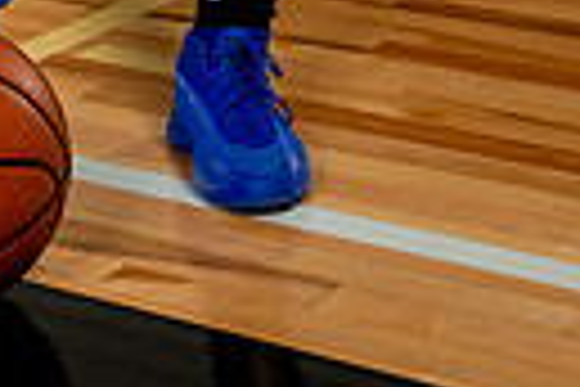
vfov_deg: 8.2
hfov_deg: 13.4
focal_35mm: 153
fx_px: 2465
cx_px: 112
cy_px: -572
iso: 250
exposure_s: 1/500
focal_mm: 44
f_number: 8
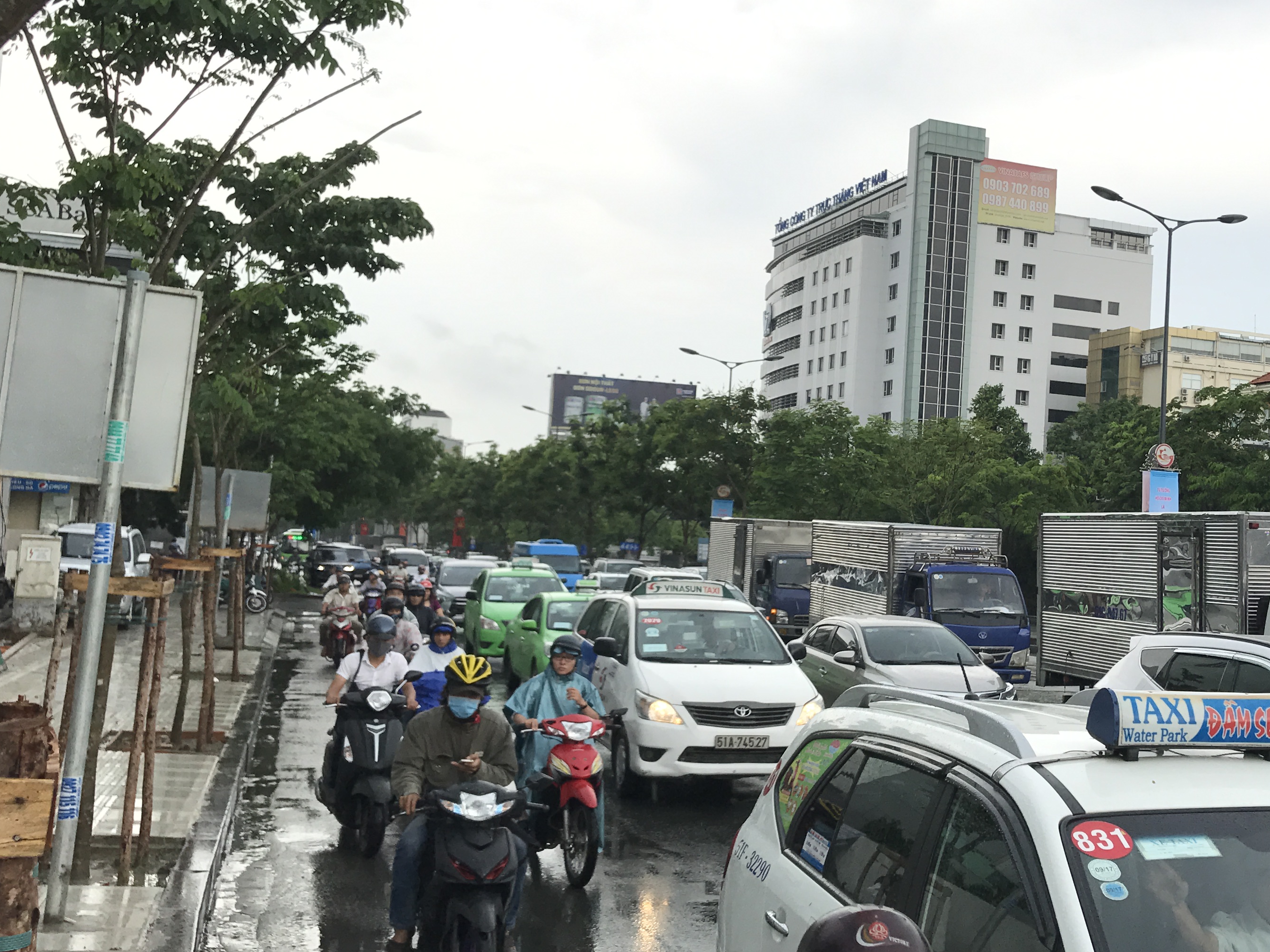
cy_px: 450
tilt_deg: +4.4
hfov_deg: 44.0
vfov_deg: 34.3
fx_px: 1541
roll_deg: -3.4
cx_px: 863
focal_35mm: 42
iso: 20
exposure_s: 1/736
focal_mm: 3.99
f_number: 1.8
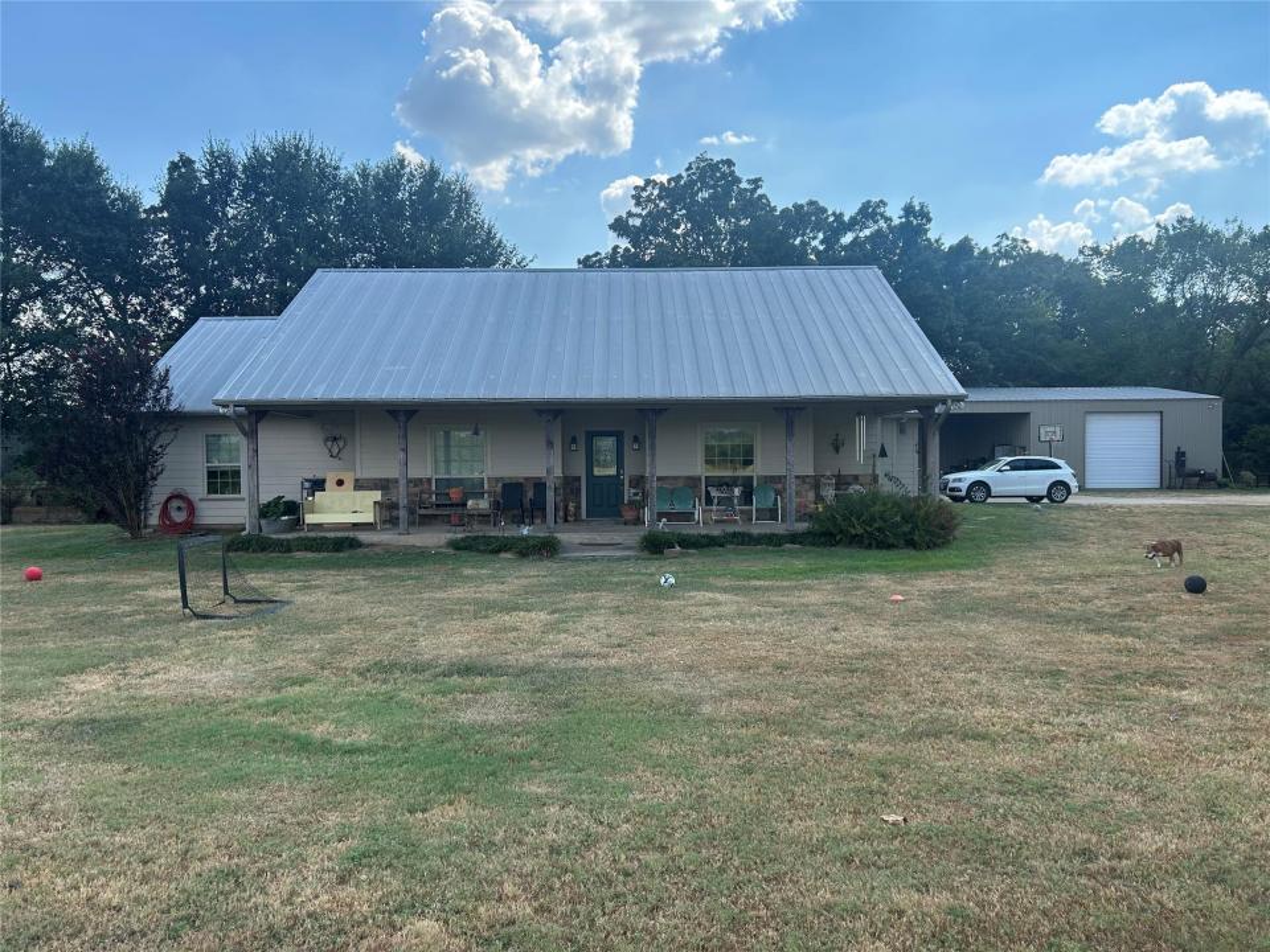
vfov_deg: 53.1
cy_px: 476
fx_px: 954
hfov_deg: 67.3
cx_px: 635
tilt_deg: -1.5
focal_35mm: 26
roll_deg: +1.4
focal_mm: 5.7
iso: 50
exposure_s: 1/2208
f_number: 1.5
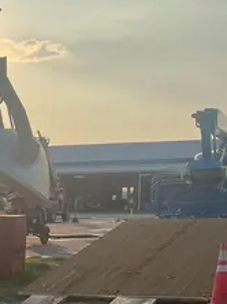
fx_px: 753
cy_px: 316
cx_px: -103
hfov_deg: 15.9
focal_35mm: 86
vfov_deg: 21.8
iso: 50
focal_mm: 5.1
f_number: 1.6
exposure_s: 1/4854
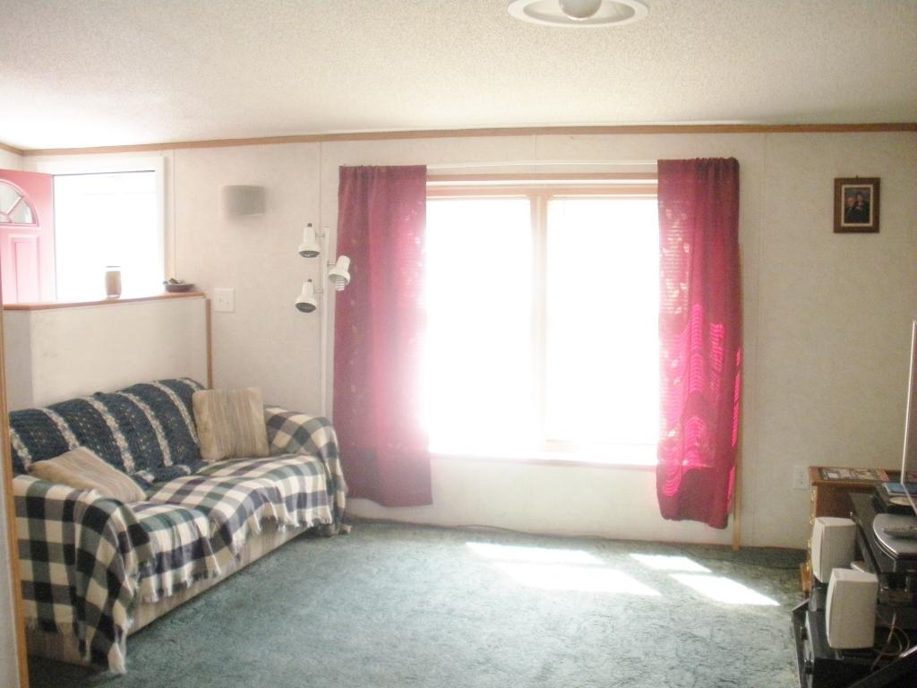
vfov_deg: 40.7
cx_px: 458
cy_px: 344
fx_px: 927
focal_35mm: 35
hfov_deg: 52.6
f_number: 3.5
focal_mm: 6.3
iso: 400
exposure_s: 1/48.1
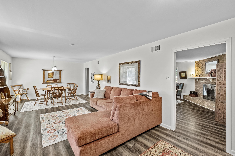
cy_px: 78
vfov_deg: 77.3
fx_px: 98
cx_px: 118
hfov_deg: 100.4
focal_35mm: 15
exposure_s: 1/2
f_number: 7.1
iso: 400
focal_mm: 10
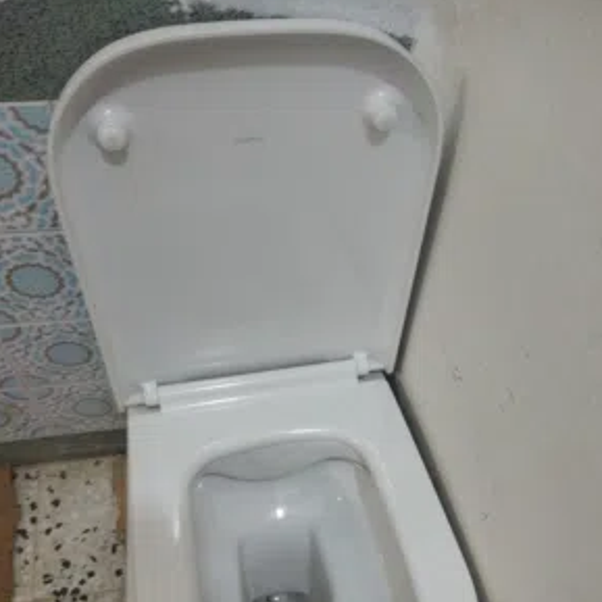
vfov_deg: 49.0
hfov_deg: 49.7
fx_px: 649
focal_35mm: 33
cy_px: 396
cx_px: 308
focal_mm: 4.71
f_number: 1.79
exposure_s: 1/50
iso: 173
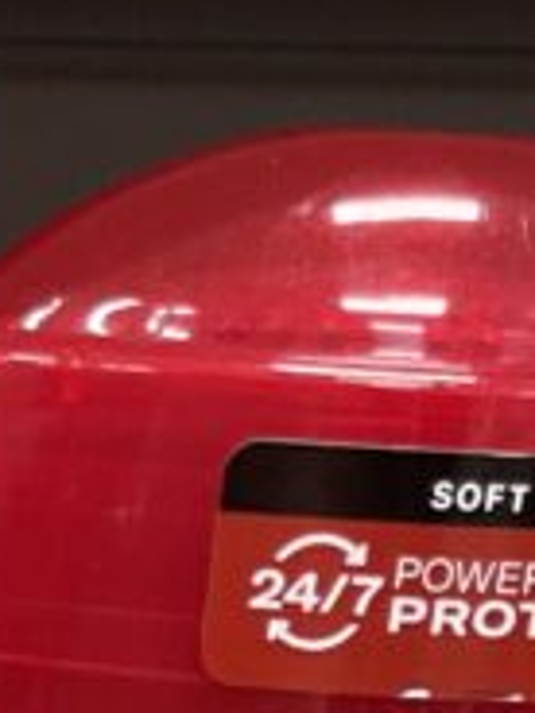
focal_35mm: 145
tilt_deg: -18.7
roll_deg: +0.2
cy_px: 1647
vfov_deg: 11.5
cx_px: -302
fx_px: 2988
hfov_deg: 9.9
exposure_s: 1/61
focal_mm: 4.2
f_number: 1.6
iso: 80
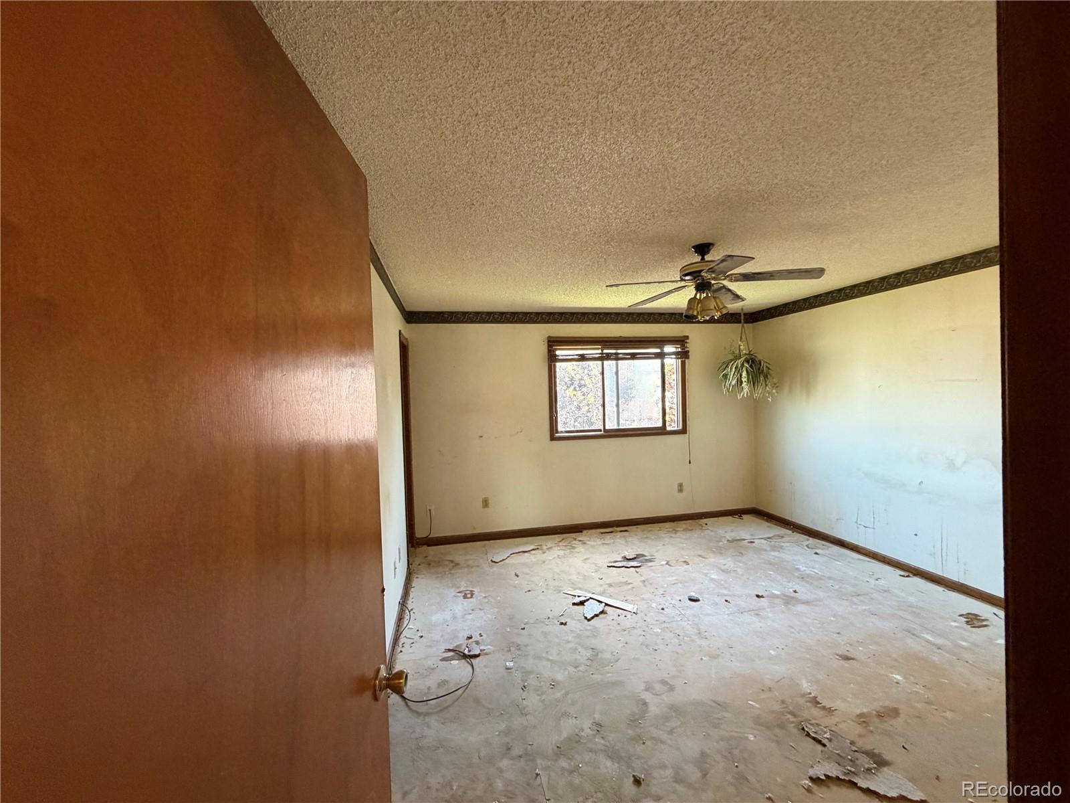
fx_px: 433
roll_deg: +1.7
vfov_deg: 85.7
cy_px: 402
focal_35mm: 14
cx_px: 535
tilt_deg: -0.5
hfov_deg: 102.1
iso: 400
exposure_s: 1/60
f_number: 2.2
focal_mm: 2.22
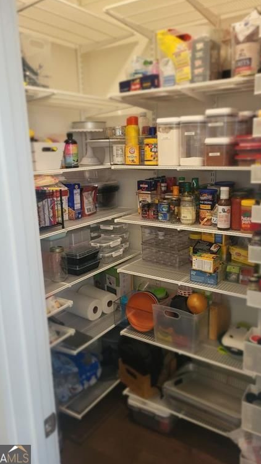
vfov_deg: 66.1
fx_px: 357
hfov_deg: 40.2
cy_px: 231
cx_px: 138
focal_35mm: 29
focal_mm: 5.4
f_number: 1.8
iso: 160
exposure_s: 1/60
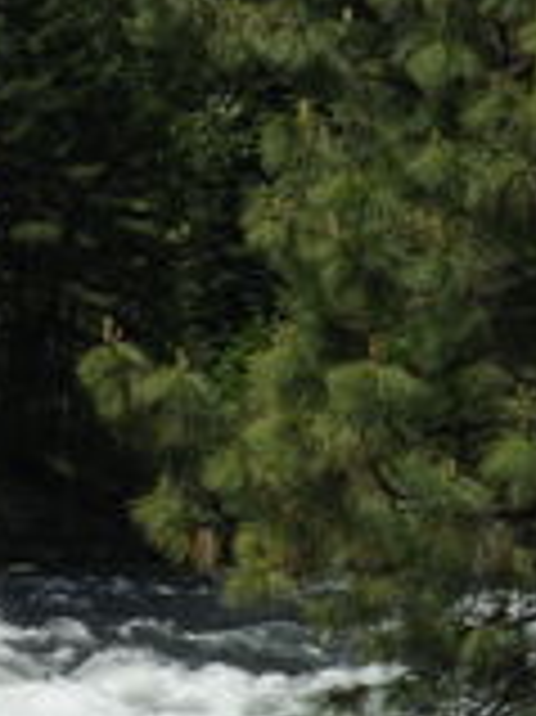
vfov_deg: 9.3
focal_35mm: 213
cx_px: -712
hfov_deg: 6.6
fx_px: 4403
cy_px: 639
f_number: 11
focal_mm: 44
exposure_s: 1/500
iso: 200
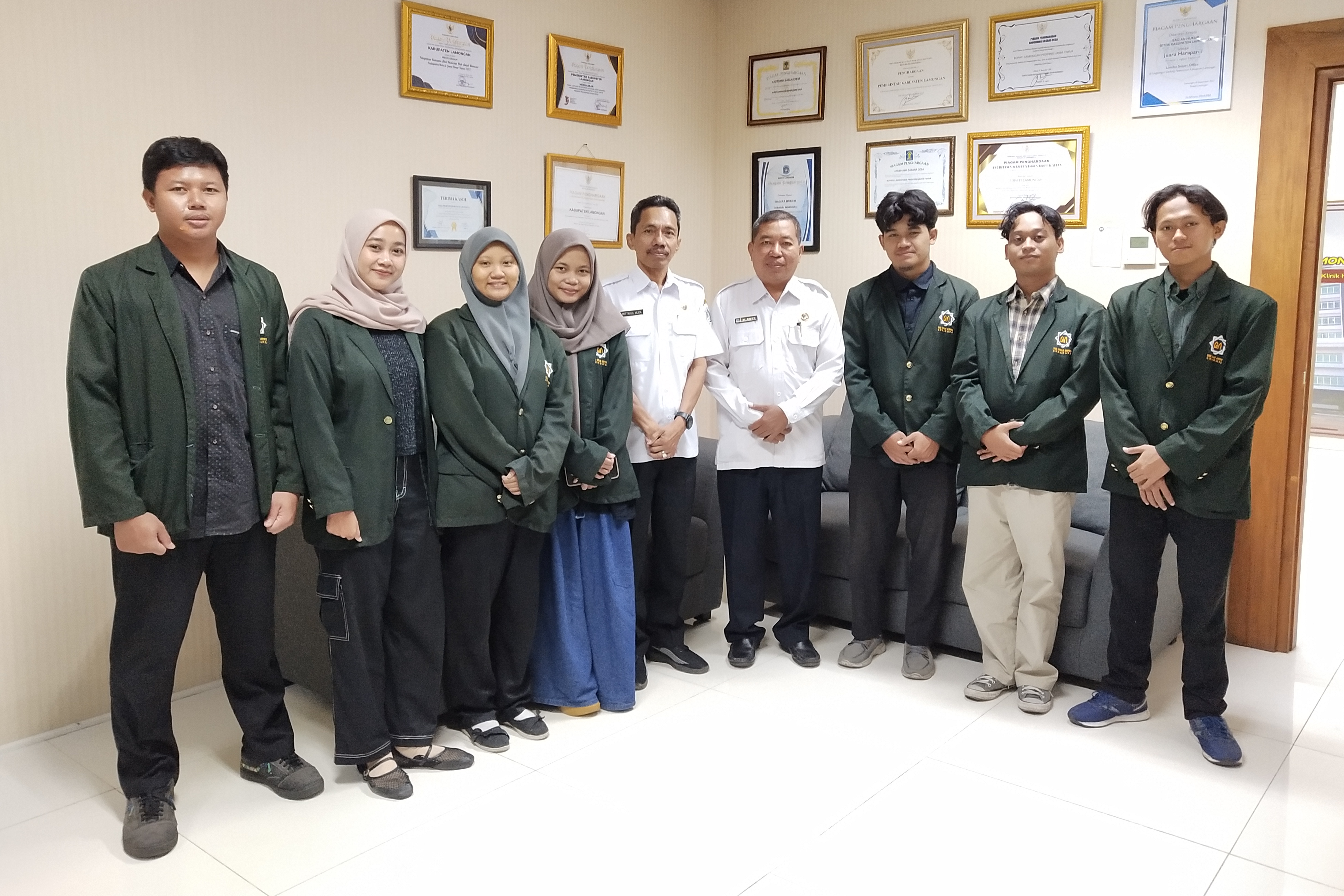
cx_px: 673
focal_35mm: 32
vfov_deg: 41.0
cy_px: 389
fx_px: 1195
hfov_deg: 58.7
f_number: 1.8
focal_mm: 3.95
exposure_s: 1/33.3
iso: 637
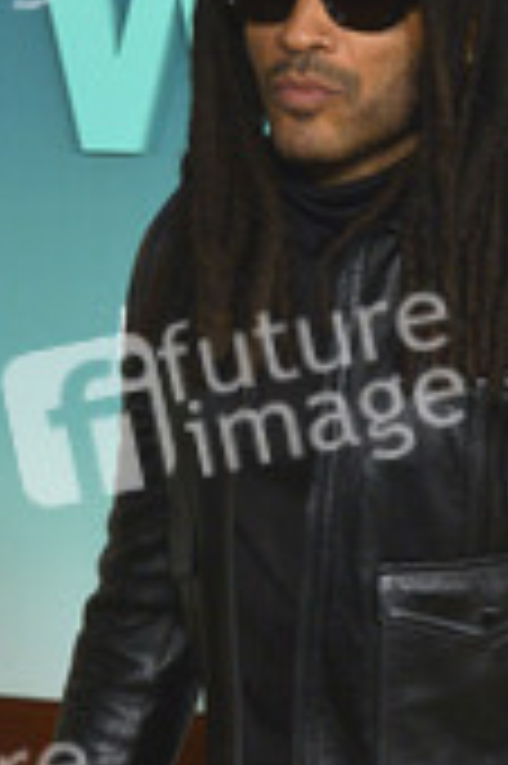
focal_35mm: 165
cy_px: 626
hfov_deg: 8.3
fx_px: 3499
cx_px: 366
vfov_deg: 12.4
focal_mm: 70
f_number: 6.3
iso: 2000
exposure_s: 1/320
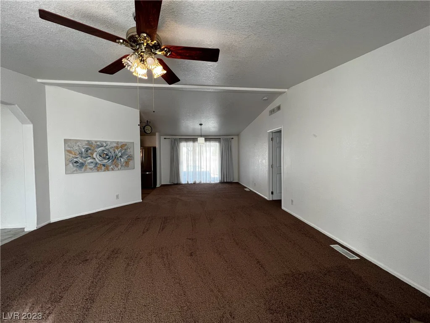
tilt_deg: -3.1
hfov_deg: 106.2
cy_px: 162
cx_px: 215
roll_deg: +0.5
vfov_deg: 89.9
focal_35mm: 13
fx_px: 161
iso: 125
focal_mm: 1.57
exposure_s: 1/120
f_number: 1.8
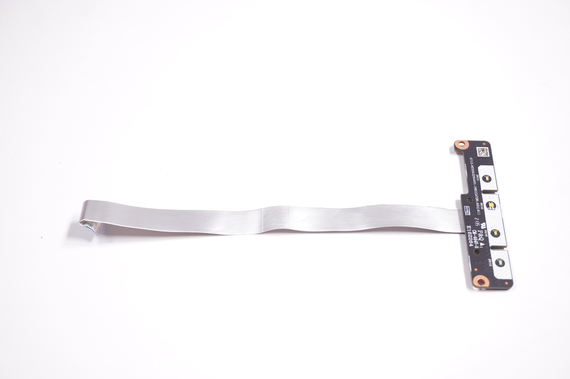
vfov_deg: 28.9
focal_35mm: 46
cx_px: 285
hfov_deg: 42.4
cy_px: 190
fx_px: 736
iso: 500
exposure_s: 1/160
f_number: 5.6
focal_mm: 31
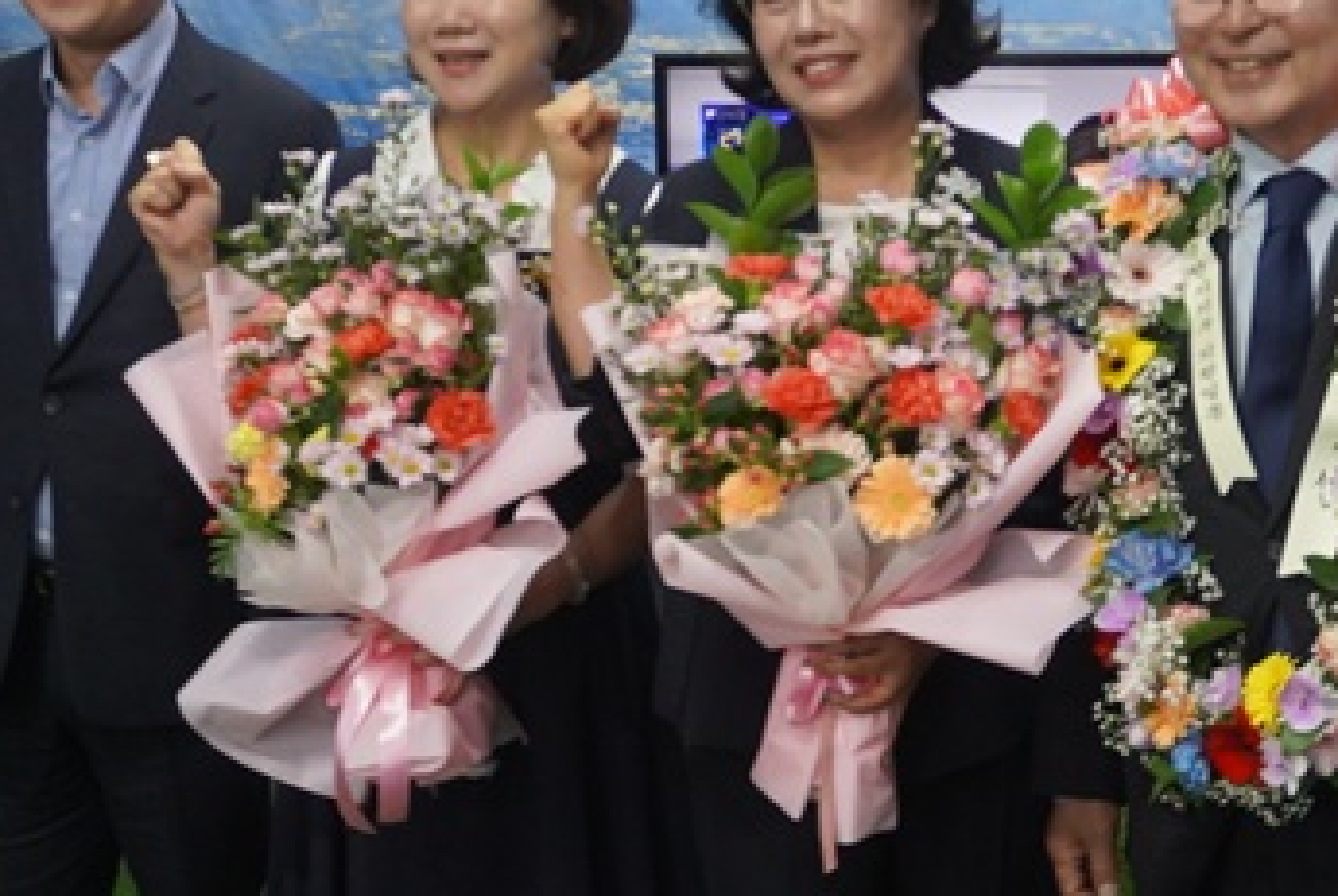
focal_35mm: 65
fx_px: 2417
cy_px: 314
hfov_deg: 30.9
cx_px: 741
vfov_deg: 20.9
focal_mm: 23
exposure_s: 1/160
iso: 2000
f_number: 4
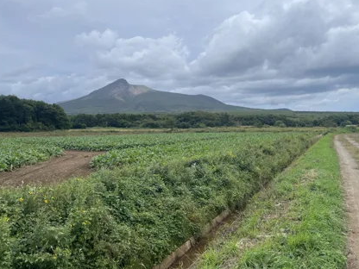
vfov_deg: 46.8
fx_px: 311
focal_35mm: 30
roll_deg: +0.5
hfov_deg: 59.9
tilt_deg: +0.5
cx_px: 195
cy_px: 131
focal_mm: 4.2
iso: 32
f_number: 1.6
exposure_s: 1/2353
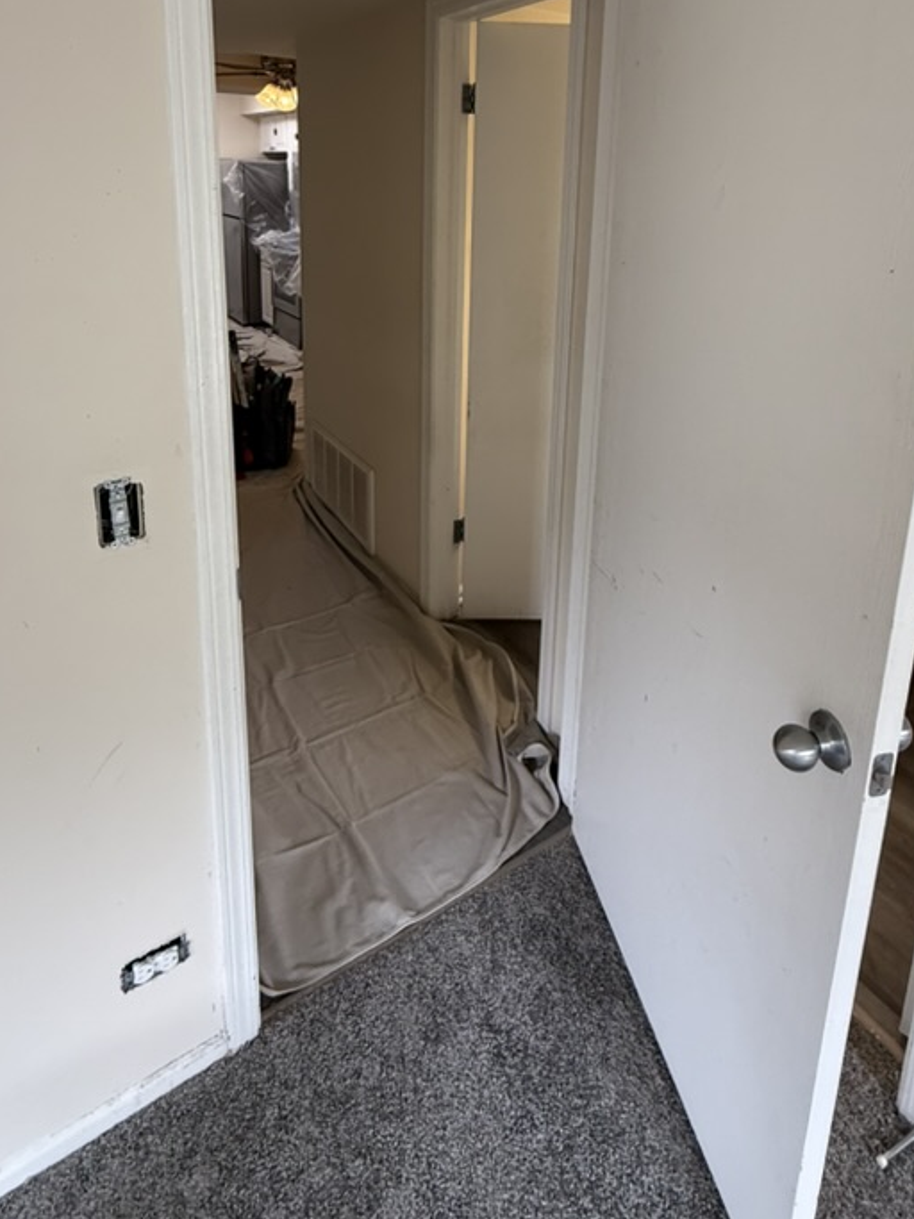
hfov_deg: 63.4
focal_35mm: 21
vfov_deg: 74.5
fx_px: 740
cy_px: 336
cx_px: 482
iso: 200
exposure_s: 1/120
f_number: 2.2
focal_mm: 2.22
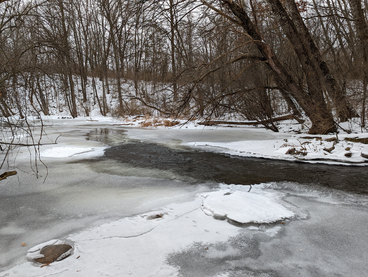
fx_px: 256
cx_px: 184
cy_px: 138
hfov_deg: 71.5
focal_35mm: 24
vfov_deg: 56.9
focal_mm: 6.81
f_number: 1.85
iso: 50
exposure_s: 1/375
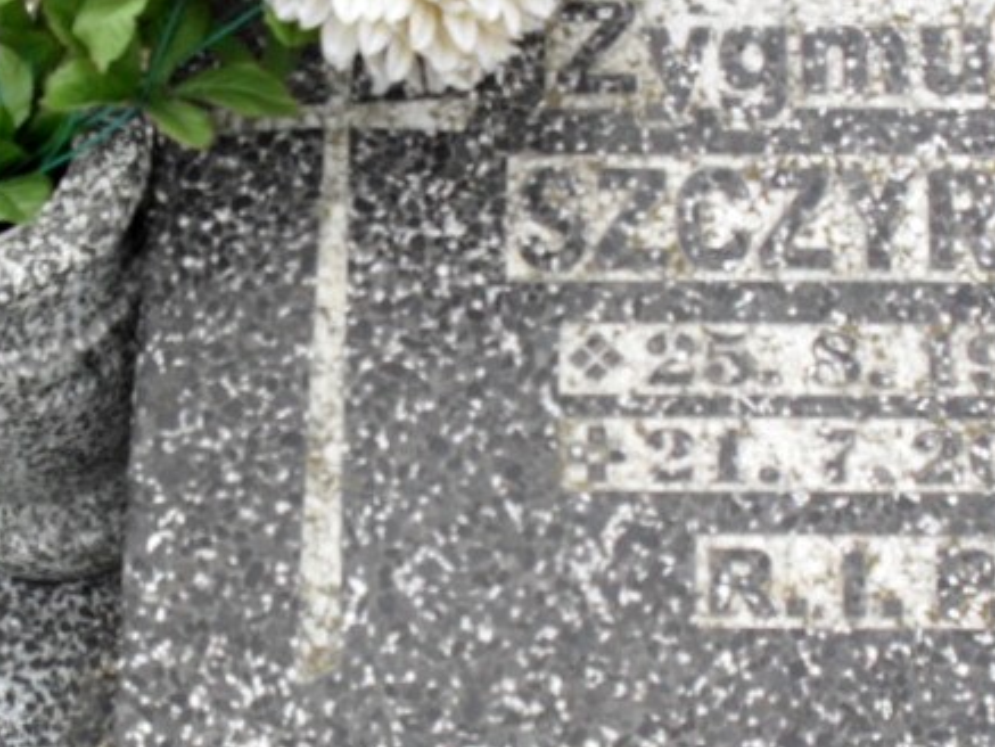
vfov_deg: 17.9
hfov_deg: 23.8
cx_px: 478
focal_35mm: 82
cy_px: 581
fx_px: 2358
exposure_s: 1/350
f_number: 3.2
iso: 100
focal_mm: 6.3
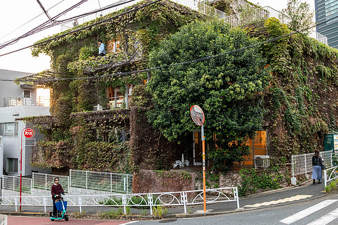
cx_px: 179
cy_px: 108
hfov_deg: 50.7
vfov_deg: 35.0
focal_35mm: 38
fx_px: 357
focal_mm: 32
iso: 2000
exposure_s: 1/60
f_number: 5.6
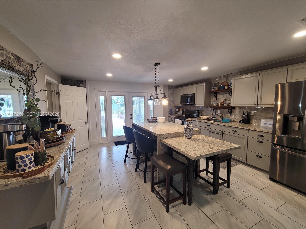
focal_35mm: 13
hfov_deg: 106.2
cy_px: 114
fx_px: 115
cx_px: 153
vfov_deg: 89.9
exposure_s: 1/60
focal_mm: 2.2
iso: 125
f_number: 2.2
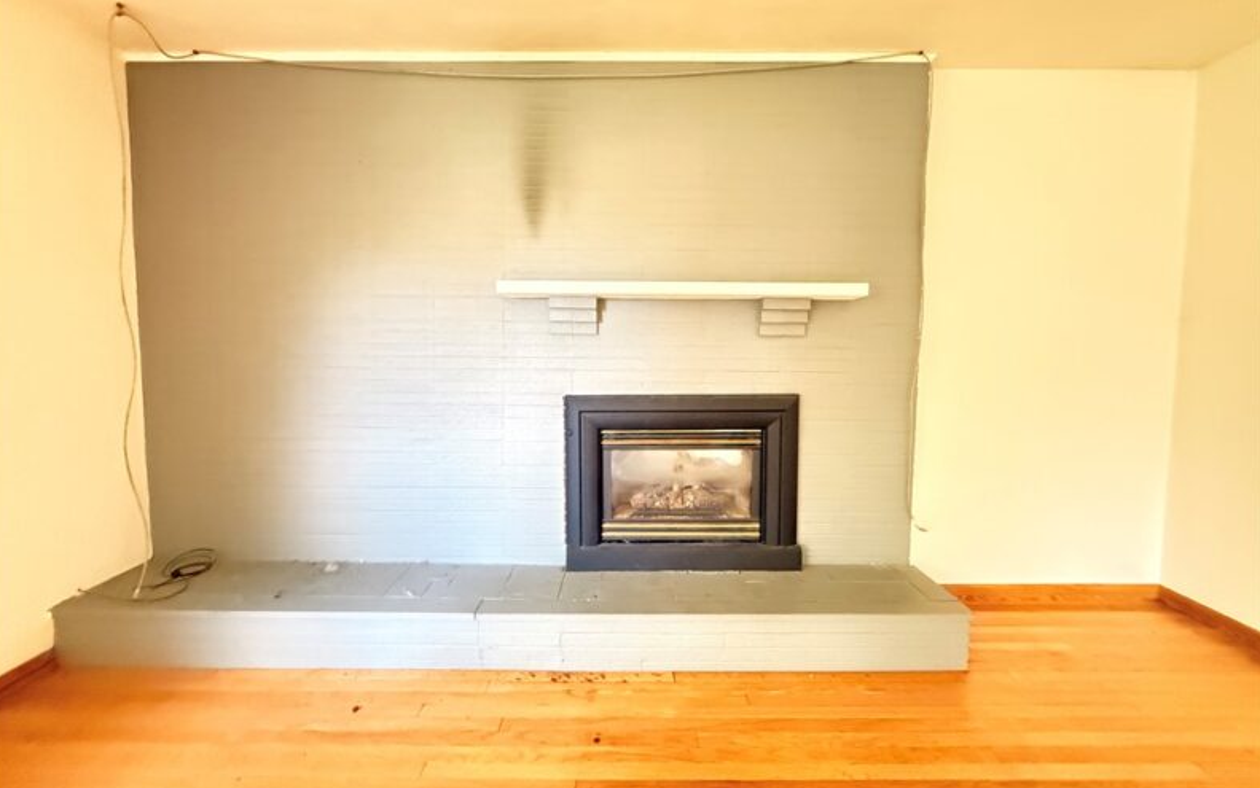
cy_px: 373
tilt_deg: -2.7
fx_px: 515
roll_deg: -0.3
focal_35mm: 15
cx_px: 626
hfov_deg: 101.4
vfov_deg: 74.8
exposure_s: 1/30
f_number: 2.2
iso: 2000
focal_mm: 2.22
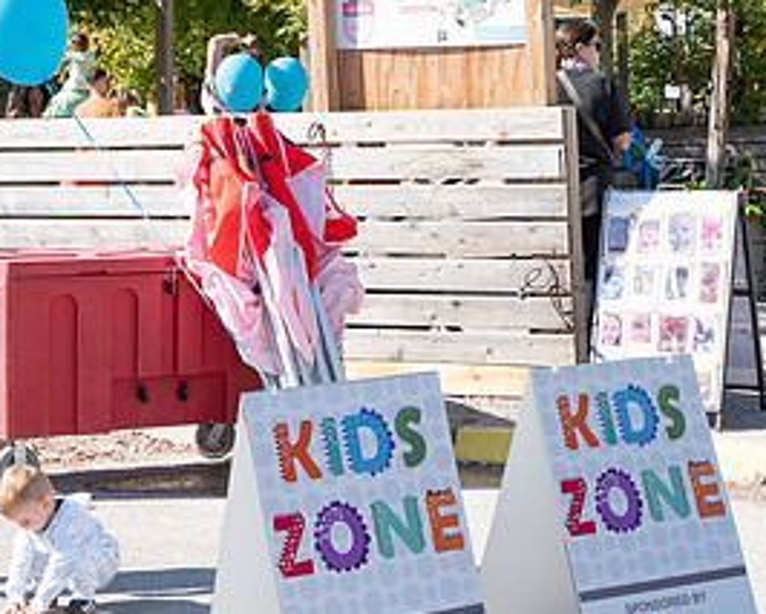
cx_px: 331
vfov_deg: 13.0
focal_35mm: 119
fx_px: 2699
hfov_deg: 16.1
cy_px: 369
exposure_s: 1/200
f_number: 8
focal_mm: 55
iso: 100
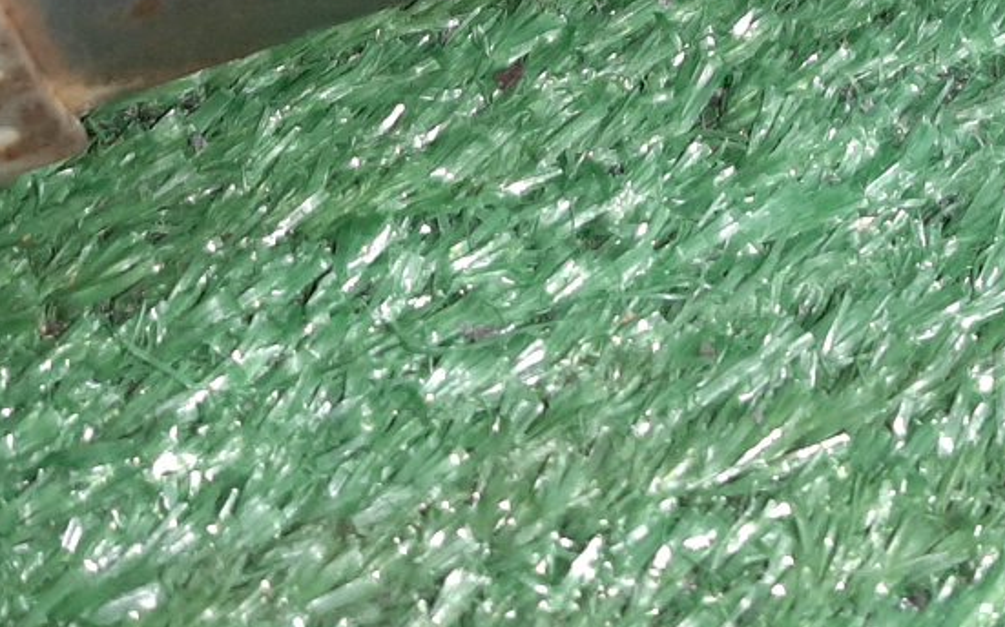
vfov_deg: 16.4
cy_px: -328
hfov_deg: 27.5
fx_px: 1971
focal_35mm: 72
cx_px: 916
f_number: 1.7
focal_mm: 3.93
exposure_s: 1/50
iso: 105
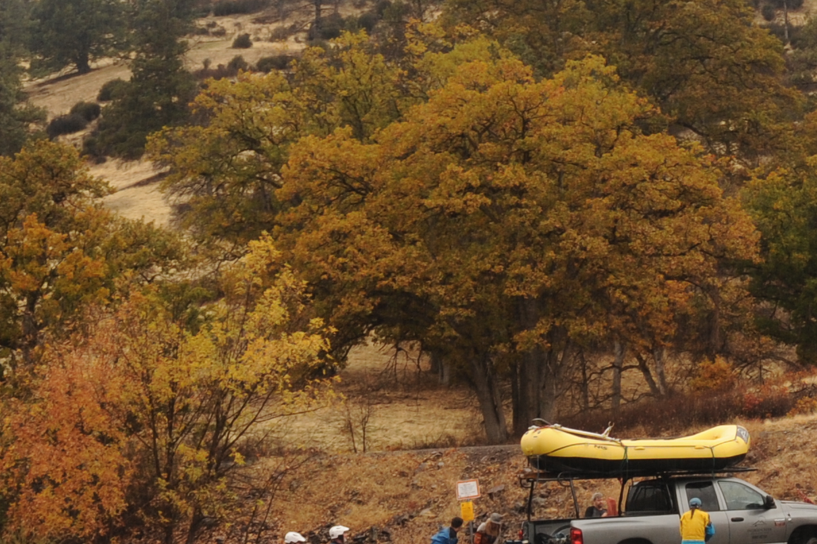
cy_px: 146
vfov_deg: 11.1
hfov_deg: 16.2
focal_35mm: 123
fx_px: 2790
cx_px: 907
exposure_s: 1/60
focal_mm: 35
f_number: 11
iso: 500
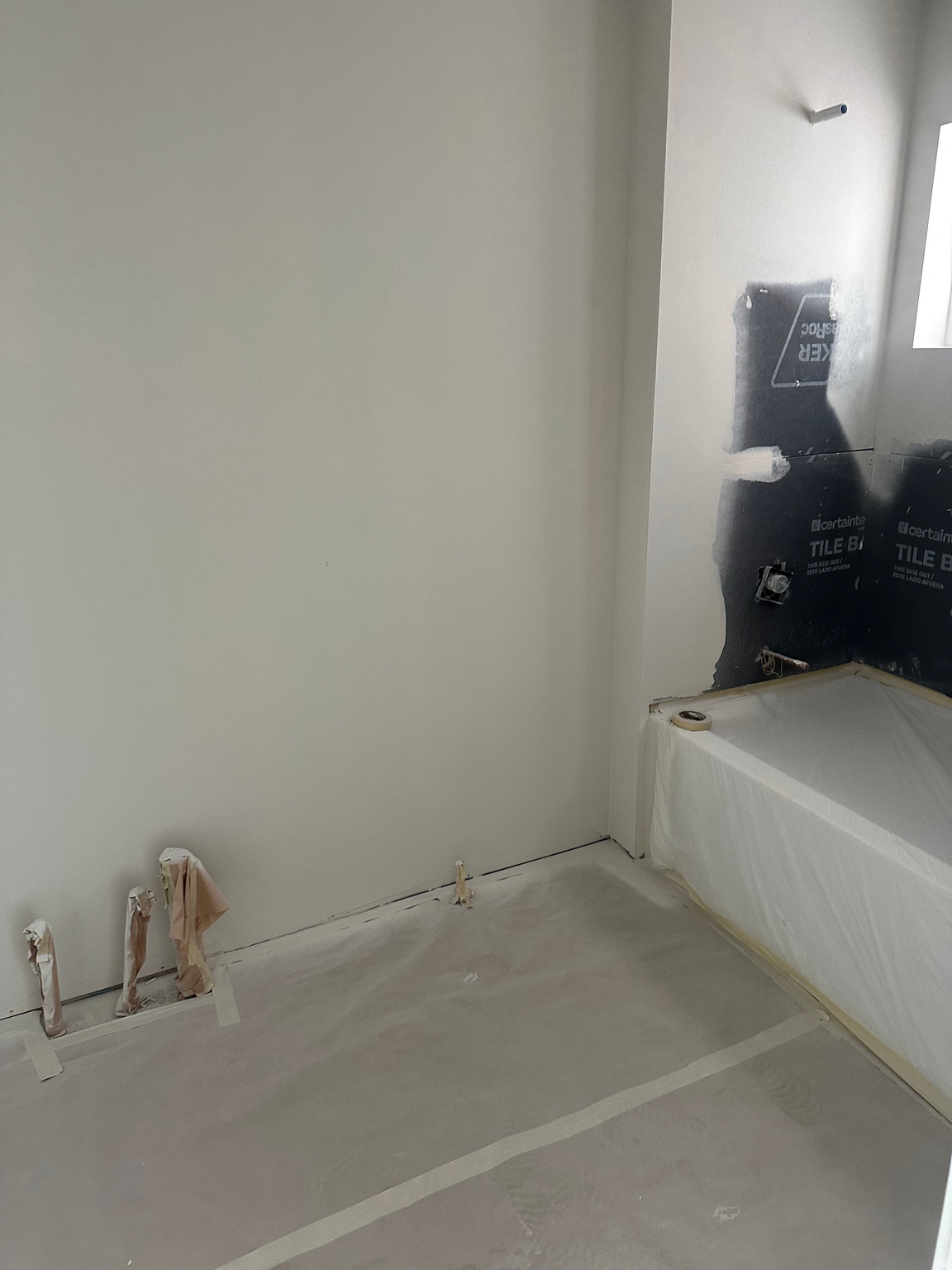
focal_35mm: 24
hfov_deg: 56.8
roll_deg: +0.1
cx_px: 476
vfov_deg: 71.6
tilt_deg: -15.4
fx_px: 880
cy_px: 635
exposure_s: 1/75
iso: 250
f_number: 1.78
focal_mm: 6.86
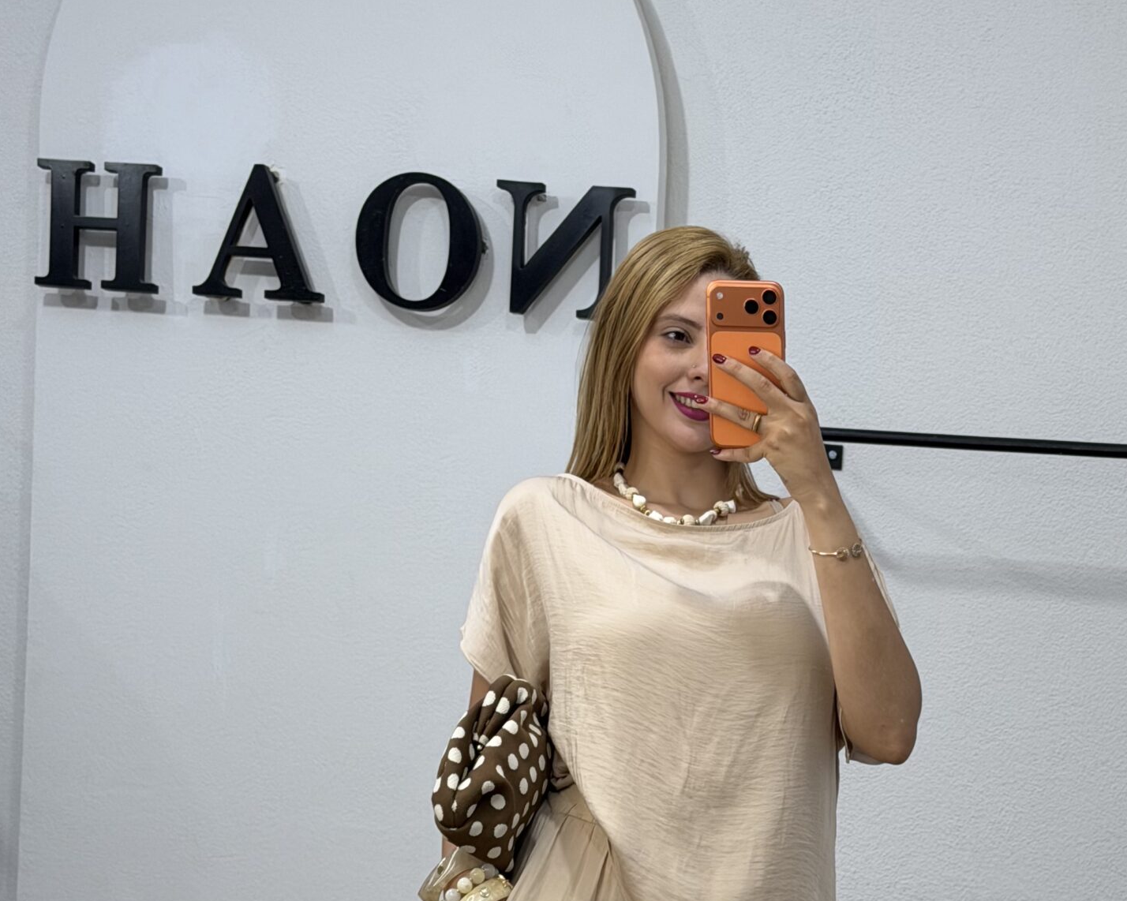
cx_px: 627
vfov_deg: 18.0
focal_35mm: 84
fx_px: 2801
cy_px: 772
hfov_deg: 22.7
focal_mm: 6.76
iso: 80
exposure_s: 1/100
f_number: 1.78
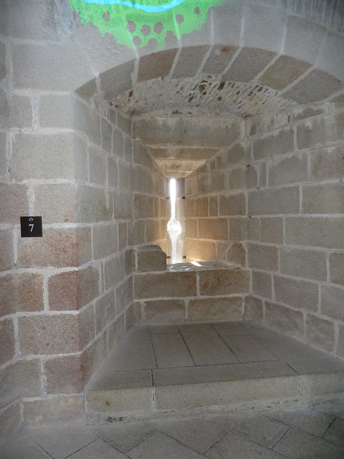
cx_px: 172
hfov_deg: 54.9
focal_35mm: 25
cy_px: 230
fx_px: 331
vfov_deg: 69.4
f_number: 3.3
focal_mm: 4.1
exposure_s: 1/30
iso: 320
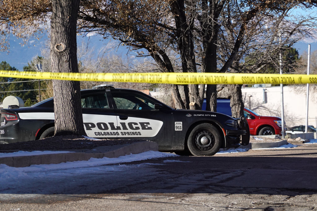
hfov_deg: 10.3
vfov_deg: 6.9
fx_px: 1761
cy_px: 106
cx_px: 158
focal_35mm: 200
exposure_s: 1/1600
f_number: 4.5
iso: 400
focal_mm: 72
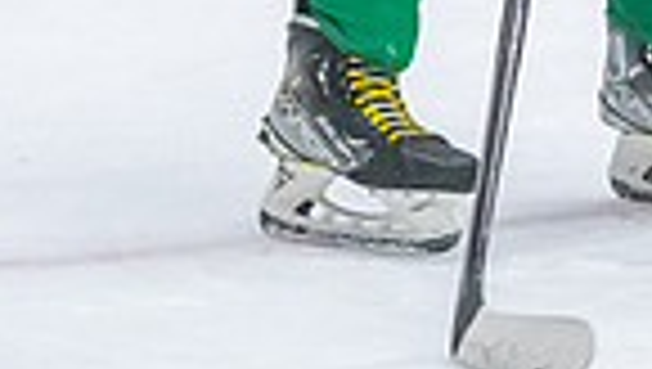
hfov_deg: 3.7
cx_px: 685
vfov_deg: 2.1
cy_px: -654
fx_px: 10075
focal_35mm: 582
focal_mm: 112
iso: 4000
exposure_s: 1/800
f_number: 2.8
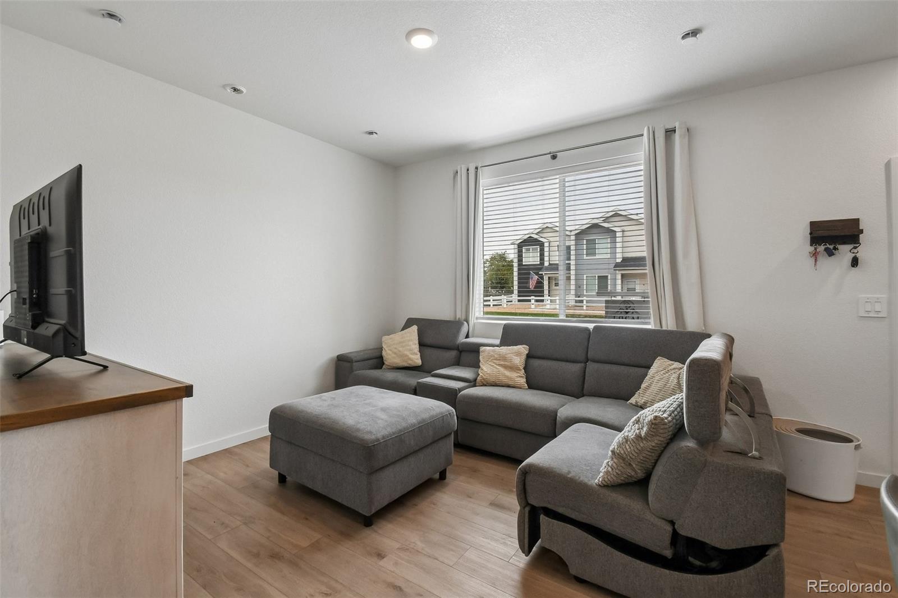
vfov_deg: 77.3
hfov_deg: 100.4
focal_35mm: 15
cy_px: 299
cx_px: 449
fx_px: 374
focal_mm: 10
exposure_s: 1/60
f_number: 11
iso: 400
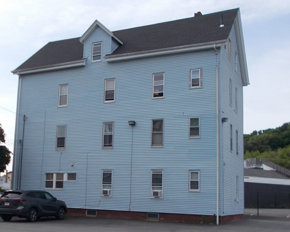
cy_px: 143
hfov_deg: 40.9
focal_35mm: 45
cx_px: 113
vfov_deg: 33.3
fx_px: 386
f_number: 8
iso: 80
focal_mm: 4.6
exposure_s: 1/125
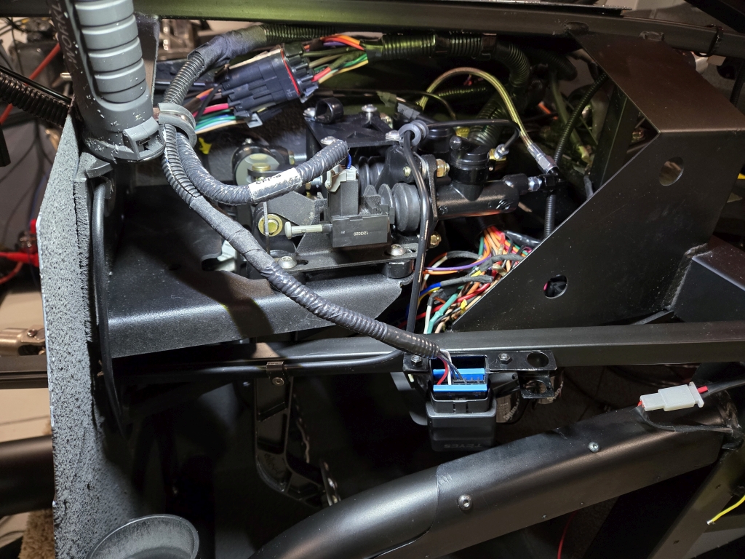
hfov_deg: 73.9
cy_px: 280
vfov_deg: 58.9
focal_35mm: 23
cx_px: 372
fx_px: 495
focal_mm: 5.4
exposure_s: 1/33
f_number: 1.8
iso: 800
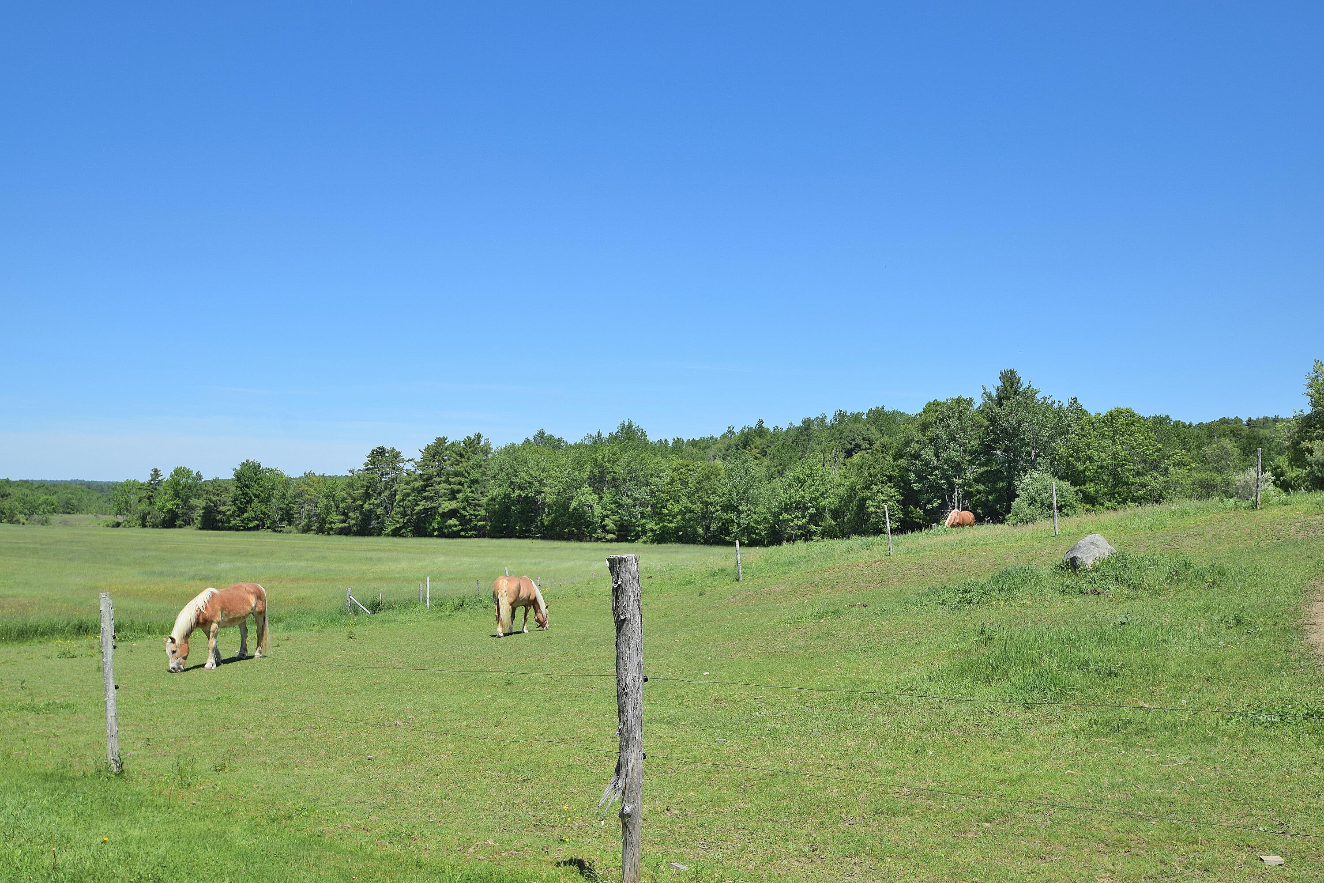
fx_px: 1103
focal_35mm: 30
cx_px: 662
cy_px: 442
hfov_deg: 61.9
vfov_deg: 43.6
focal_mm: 20
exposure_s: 1/400
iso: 200
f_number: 10
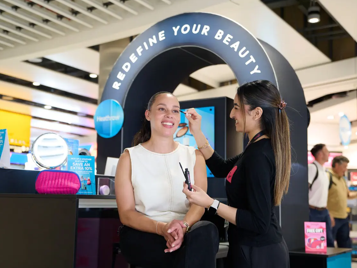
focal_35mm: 53
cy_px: 135
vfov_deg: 27.5
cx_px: 167
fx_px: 547
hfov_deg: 36.1
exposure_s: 1/200
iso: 2500
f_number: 2.8
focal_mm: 48
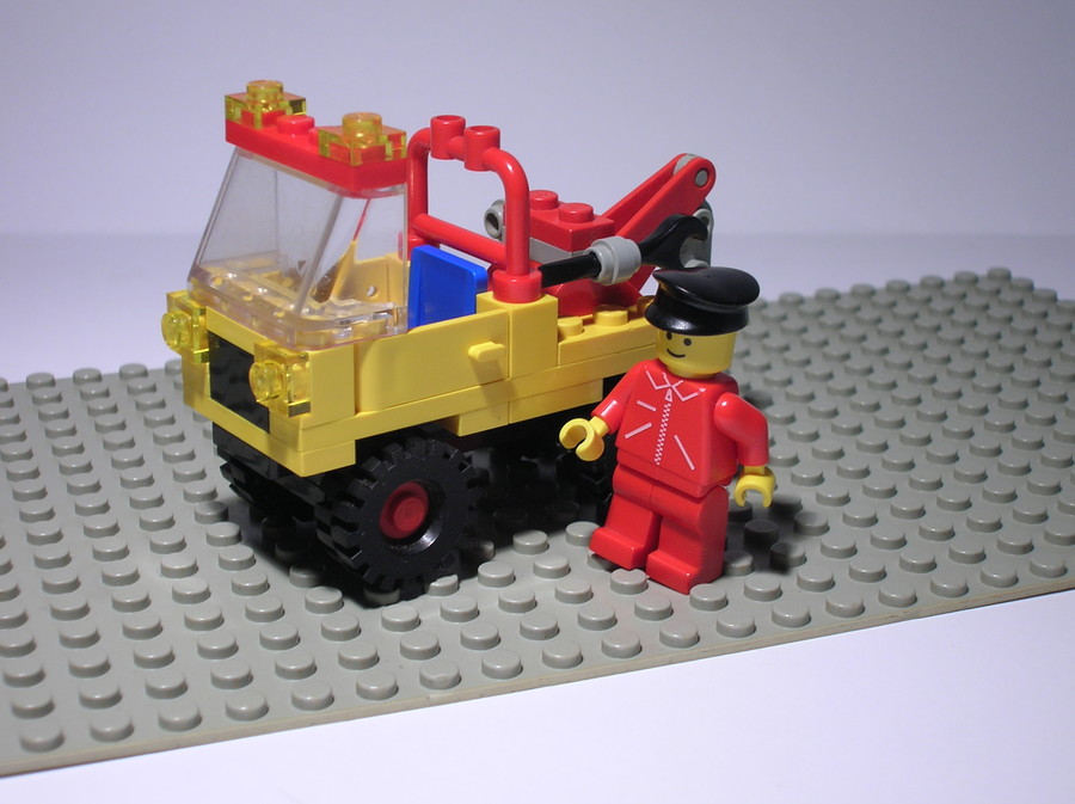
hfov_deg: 30.8
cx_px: 538
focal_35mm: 63
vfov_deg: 23.2
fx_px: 1954
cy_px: 402
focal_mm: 10.4
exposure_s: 1/14.7
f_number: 3.6
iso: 50
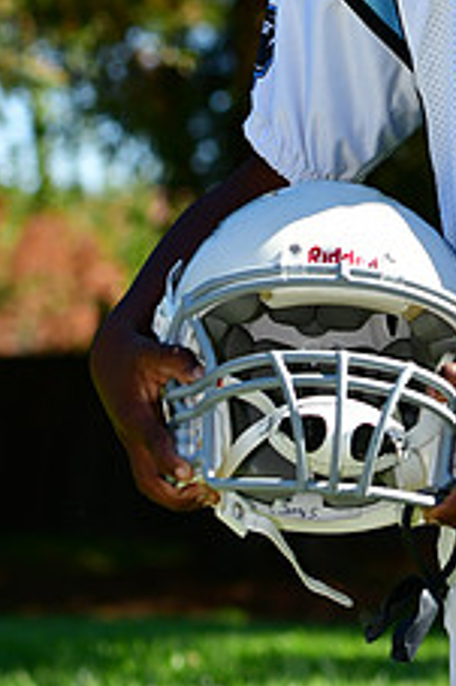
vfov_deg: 6.8
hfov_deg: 4.6
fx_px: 5689
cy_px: -148
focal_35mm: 299
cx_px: 548
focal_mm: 78
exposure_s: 1/1600
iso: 400
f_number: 4.5
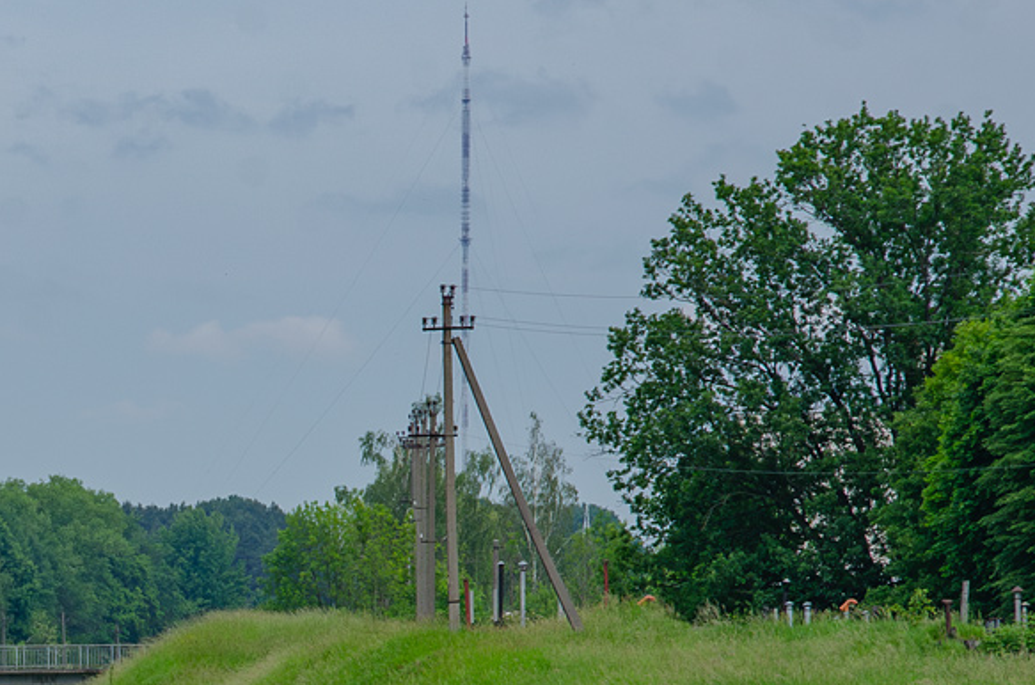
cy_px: 861
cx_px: -277
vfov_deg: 4.4
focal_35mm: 309
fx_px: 8864
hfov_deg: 6.6
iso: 200
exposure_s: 1/400
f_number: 8
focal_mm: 80
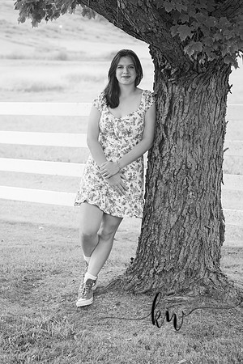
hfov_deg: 15.2
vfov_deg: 22.6
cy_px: 182
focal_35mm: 90
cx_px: 122
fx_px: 911
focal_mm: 90
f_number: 5.6
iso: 400
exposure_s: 1/250
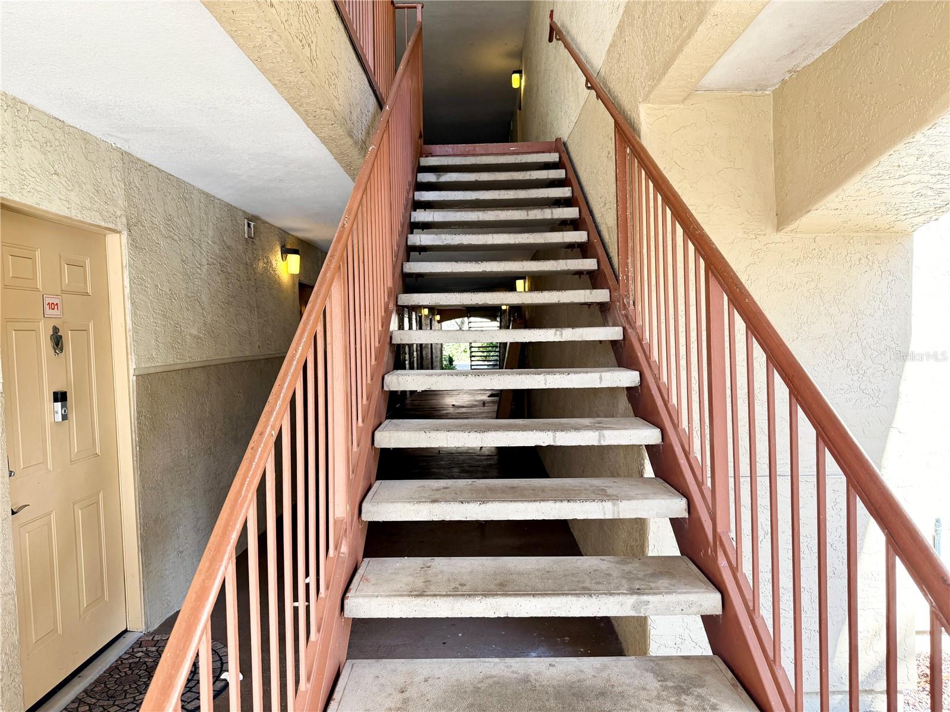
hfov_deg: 71.6
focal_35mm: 24
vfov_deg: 56.8
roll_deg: +1.2
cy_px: 356
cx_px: 475
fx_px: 659
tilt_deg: -1.3
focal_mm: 6.76
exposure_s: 1/243
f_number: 1.78
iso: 100
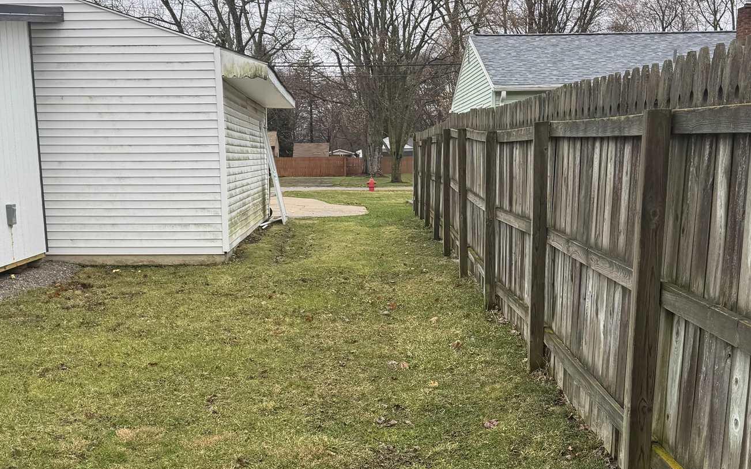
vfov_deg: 28.3
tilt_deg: -12.7
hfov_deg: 44.3
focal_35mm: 45
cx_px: 350
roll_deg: +0.7
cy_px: 339
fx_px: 921
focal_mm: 6.76
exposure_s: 1/379
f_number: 1.78
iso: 80
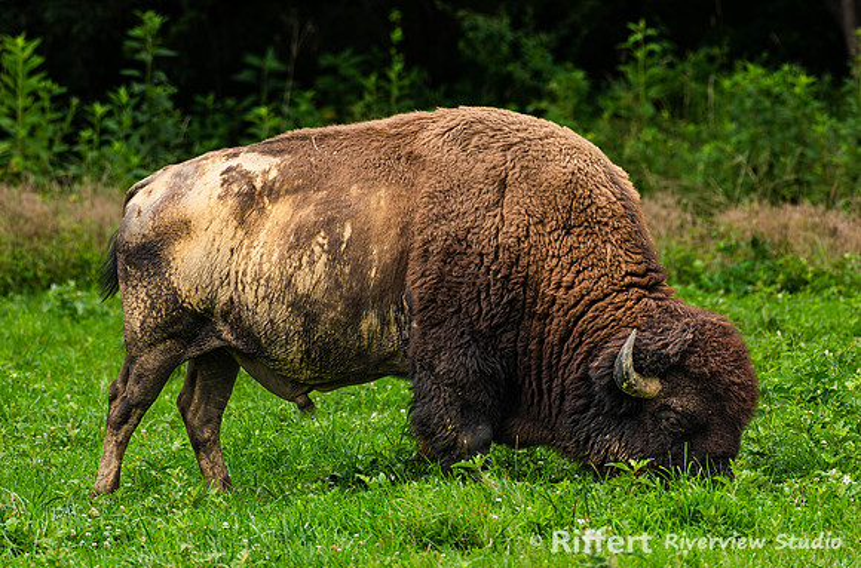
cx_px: 443
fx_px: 13938
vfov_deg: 2.3
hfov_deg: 3.5
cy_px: 252
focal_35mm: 585
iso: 140
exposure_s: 1/160
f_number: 7.1
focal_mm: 500
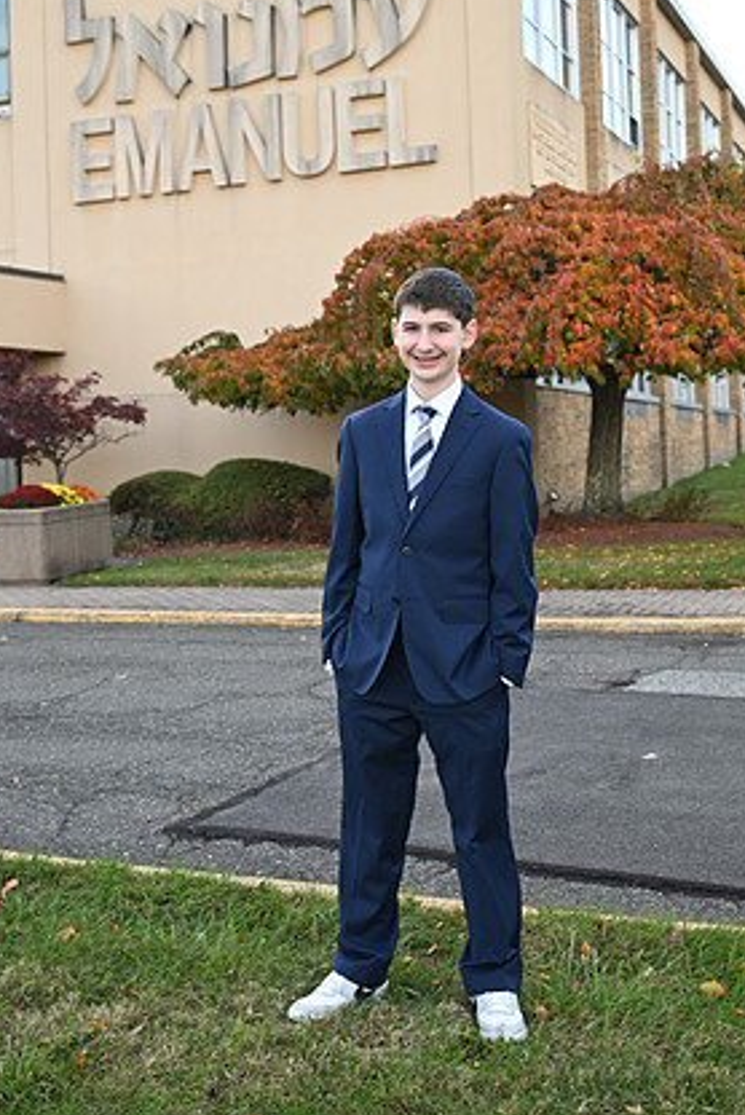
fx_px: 1447
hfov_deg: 28.9
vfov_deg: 41.9
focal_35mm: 47
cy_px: 434
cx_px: 414
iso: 160
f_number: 5
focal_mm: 33.5
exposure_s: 1/100
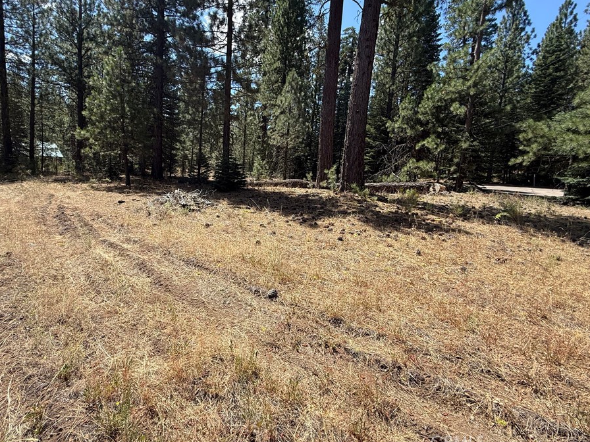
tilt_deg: -4.2
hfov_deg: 94.3
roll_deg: -3.5
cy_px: 199
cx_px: 273
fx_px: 273
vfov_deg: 77.9
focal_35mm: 16
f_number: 2.2
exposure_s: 1/864
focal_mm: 2.22
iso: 50
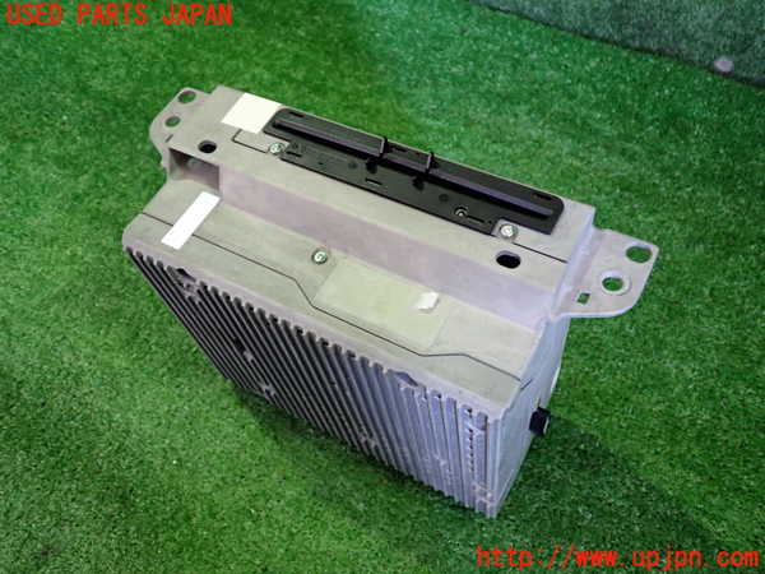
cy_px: 287
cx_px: 382
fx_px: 663
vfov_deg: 46.8
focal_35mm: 30
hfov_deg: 60.0
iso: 800
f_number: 2.3
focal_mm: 5.4
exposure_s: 1/50
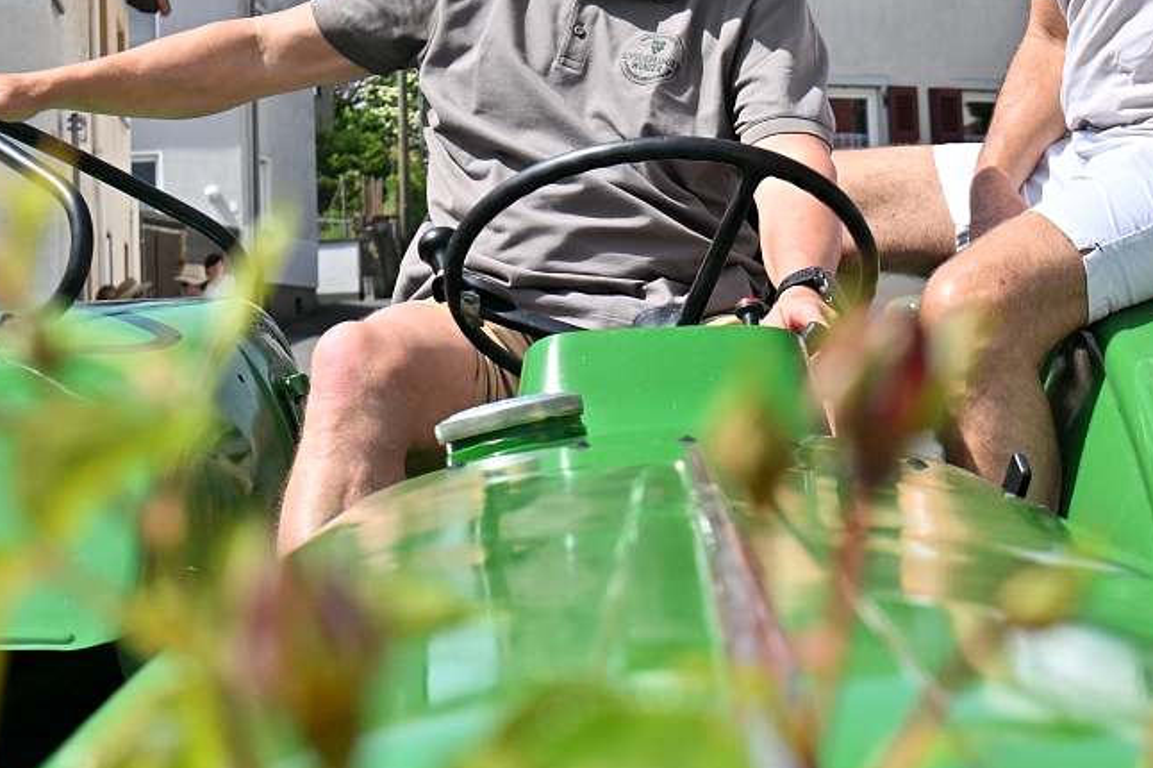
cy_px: 129
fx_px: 2529
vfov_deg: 17.1
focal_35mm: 79
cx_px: 660
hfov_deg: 25.7
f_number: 8
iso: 320
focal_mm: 34
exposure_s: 1/2500
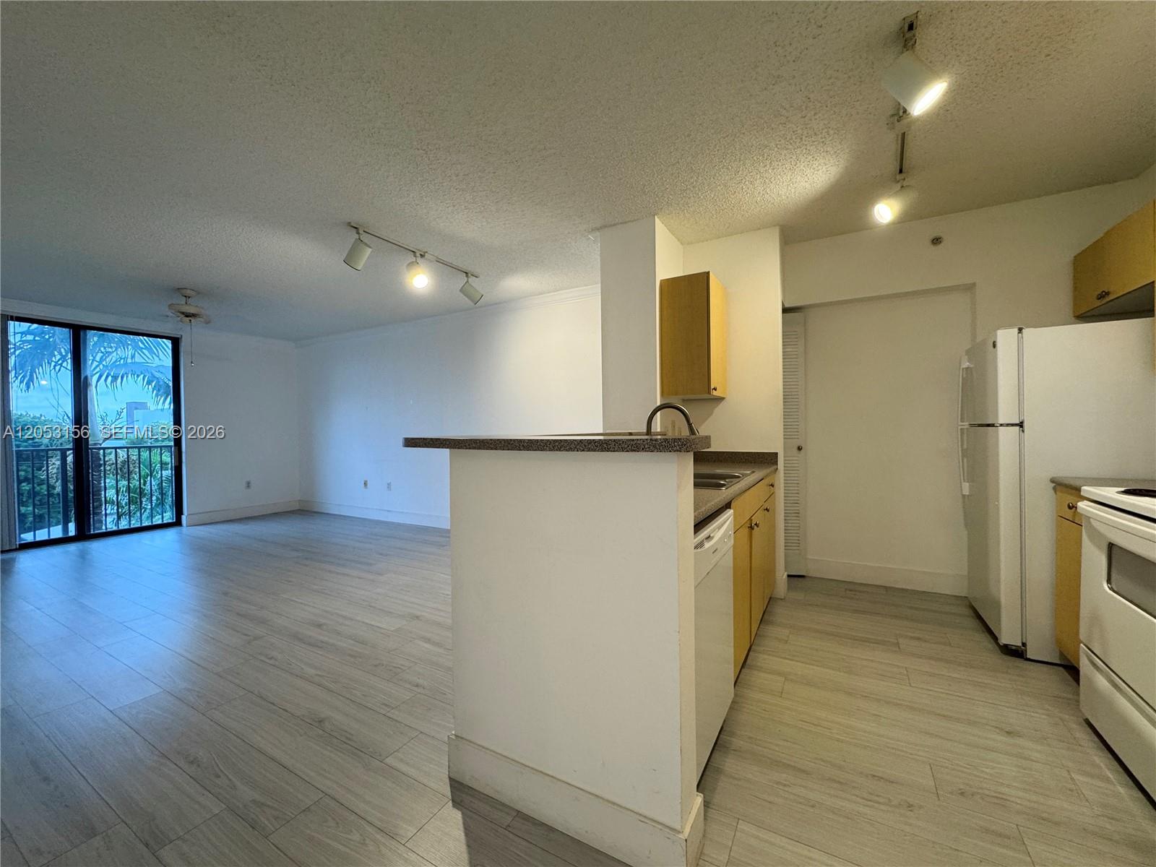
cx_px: 578
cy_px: 434
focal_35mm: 14
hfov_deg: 102.1
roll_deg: +0.8
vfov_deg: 85.7
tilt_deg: -1.4
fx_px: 468
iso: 160
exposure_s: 1/60
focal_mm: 2.22
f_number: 2.2
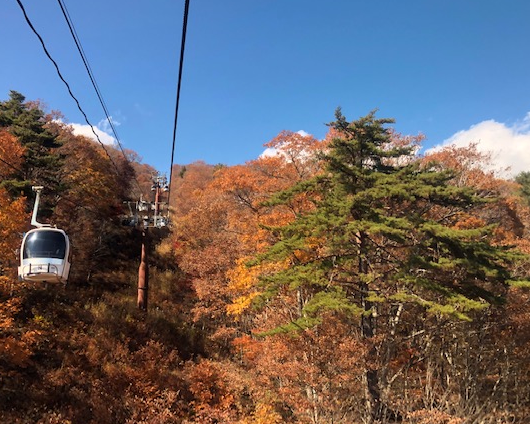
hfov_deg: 53.8
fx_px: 518
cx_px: 213
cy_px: 194
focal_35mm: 33
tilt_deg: +17.2
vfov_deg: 44.5
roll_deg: +1.0
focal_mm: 4
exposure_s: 1/155
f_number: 1.8
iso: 20
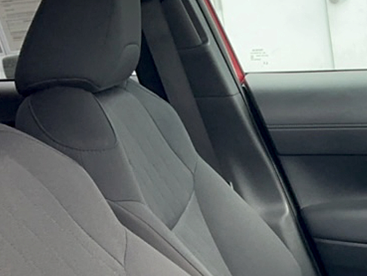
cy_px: 275
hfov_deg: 22.7
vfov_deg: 18.4
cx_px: 456
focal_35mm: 78
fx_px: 827
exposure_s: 1/120
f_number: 1.8
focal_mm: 3
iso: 50
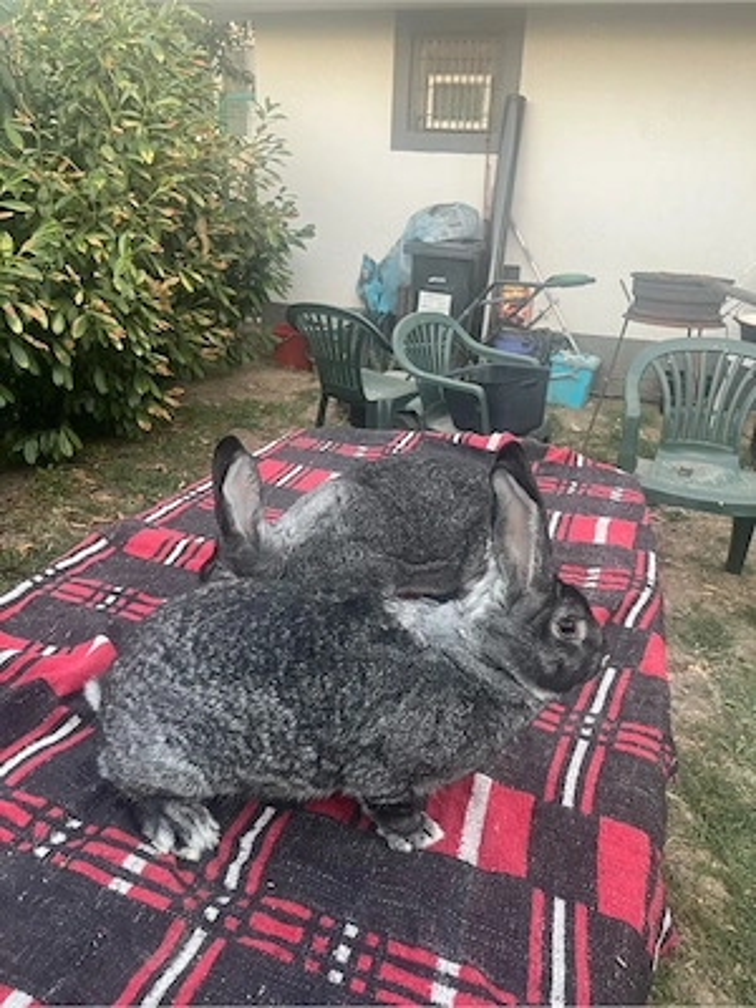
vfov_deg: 67.3
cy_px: 504
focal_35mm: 26
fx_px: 757
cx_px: 378
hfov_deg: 53.1
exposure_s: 1/62
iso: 125
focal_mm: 5.1
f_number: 1.6
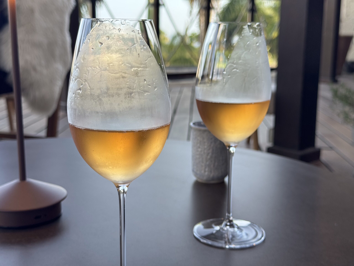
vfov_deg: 30.3
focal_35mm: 48
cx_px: 177
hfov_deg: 39.7
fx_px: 491
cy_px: 133
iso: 64
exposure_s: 1/436
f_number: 1.78
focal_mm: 6.76
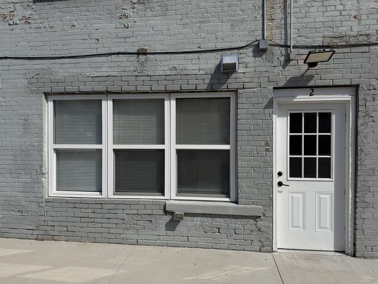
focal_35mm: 24
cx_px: 189
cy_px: 142
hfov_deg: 71.6
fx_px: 262
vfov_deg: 56.8
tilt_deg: -1.0
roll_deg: +1.1
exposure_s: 1/11905
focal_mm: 6.76
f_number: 1.78
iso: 80
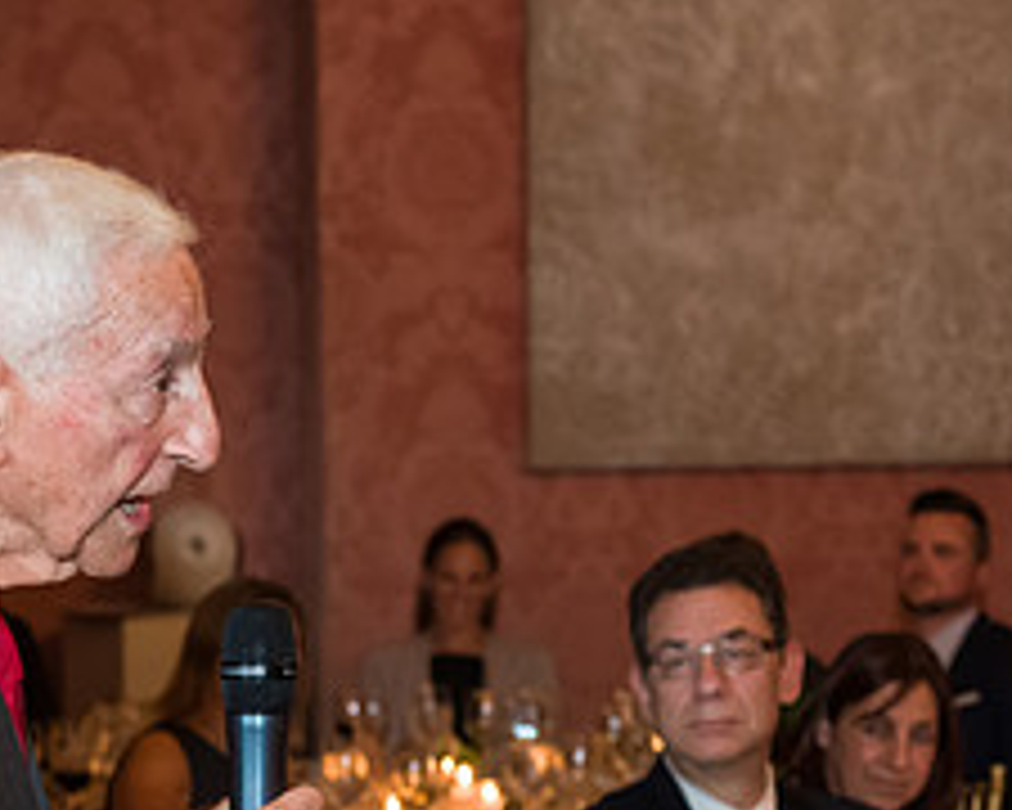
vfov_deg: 11.5
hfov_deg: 14.5
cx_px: 585
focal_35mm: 133
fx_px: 3984
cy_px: 794
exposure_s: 1/100
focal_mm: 55
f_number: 4
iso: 3200
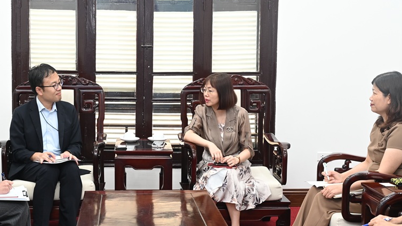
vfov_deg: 18.5
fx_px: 693
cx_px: 156
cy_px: 103
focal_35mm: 65
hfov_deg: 32.2
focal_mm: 39
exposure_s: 1/40
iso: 640
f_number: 5
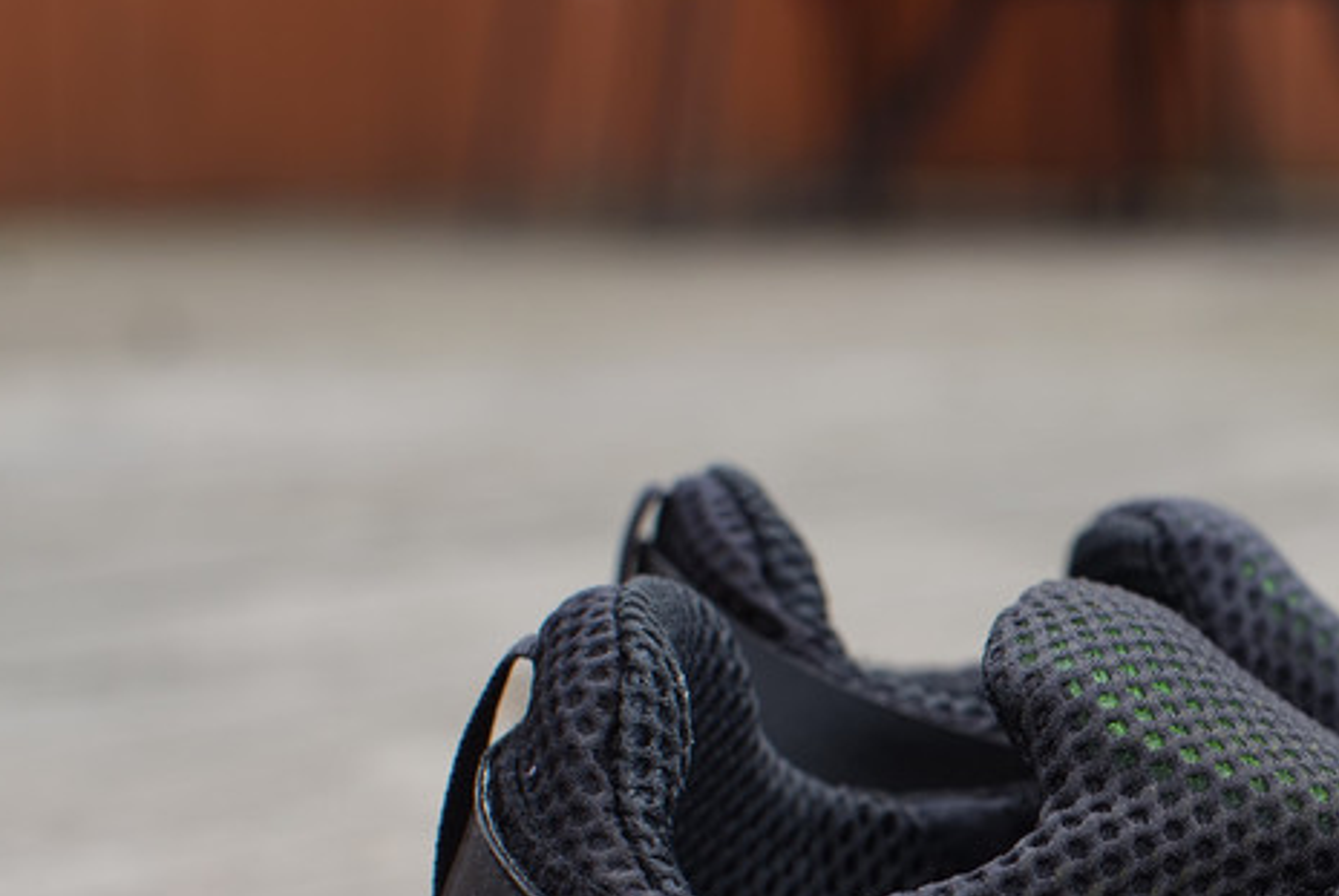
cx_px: 1434
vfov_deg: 12.3
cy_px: 902
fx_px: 4095
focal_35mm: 110
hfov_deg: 18.0
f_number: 5.6
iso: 64
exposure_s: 1/60
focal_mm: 50
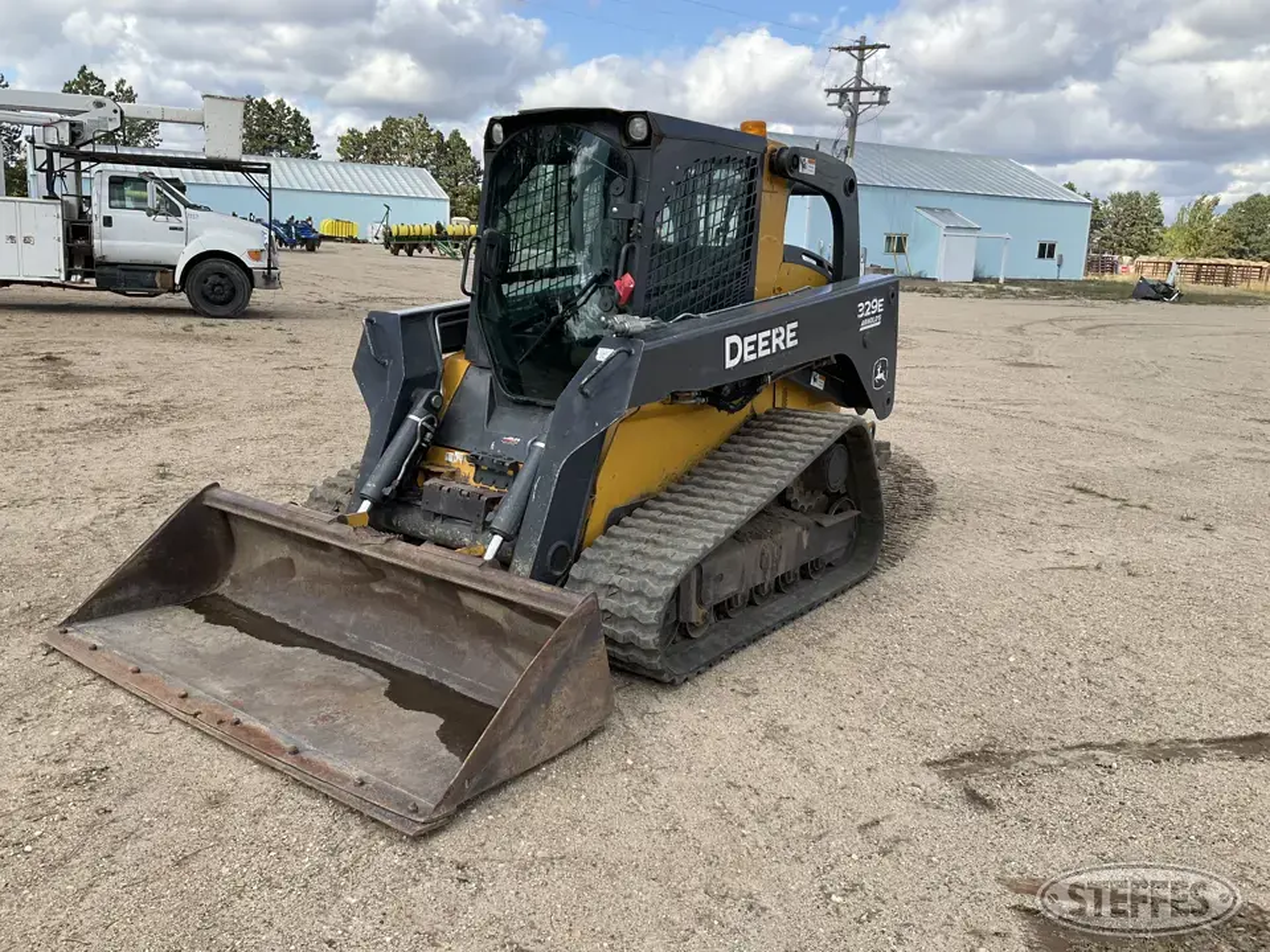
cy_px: 476
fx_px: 1064
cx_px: 635
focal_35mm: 29
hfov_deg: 61.7
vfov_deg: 48.2
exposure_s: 1/978
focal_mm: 3
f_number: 1.8
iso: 25
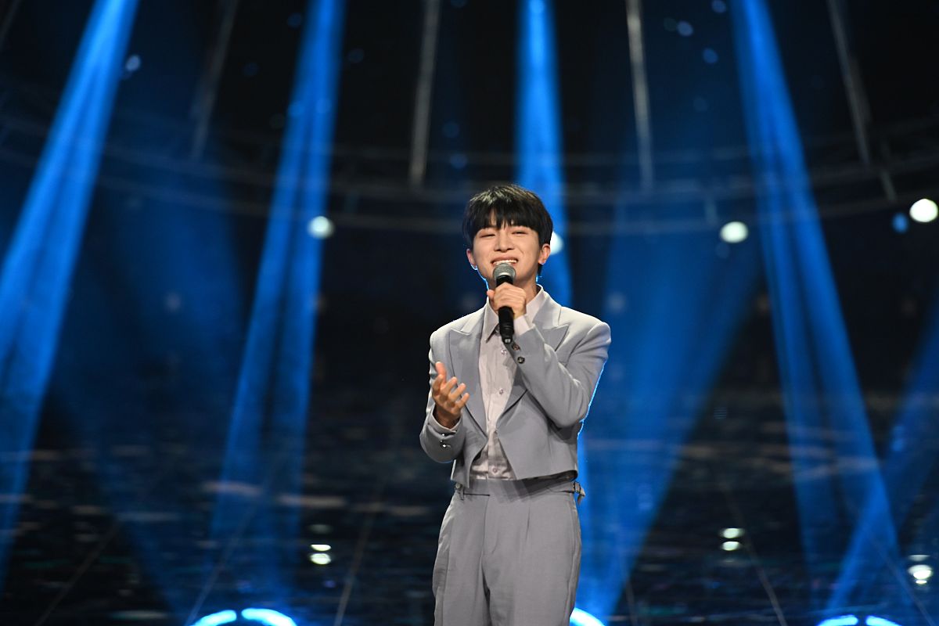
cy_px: 313
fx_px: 5216
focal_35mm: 200
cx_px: 470
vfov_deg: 6.9
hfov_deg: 10.3
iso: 2000
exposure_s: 1/500
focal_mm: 200
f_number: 2.8
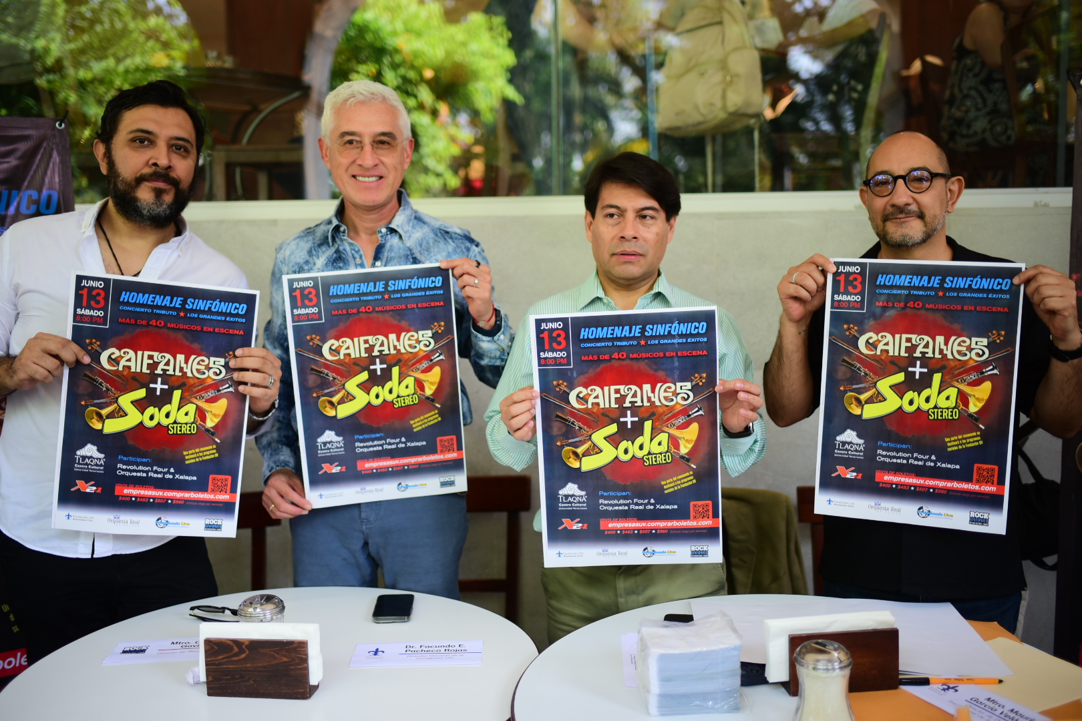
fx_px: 1052
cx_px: 541
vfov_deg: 37.9
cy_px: 360
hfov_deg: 54.4
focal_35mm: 35
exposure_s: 1/250
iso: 200
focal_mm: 35
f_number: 1.8
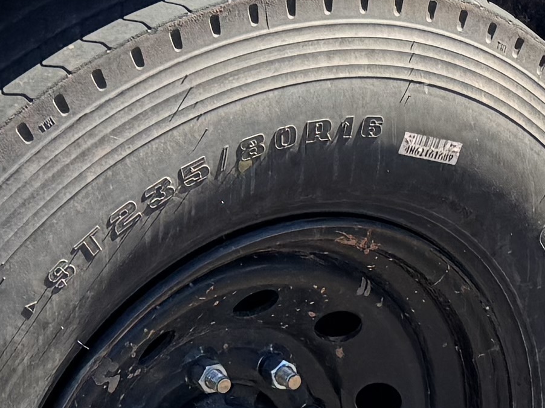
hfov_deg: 12.8
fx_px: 2392
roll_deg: +0.5
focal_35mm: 152
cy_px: 511
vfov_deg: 9.6
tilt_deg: -34.2
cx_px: 541
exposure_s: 1/1869
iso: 80
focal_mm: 6.76
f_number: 1.78
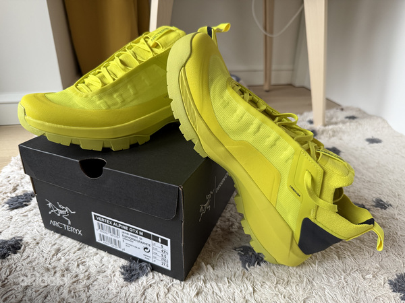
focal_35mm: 24
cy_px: 152
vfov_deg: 56.8
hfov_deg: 71.6
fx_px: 281
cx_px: 202
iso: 200
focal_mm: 6.76
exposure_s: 1/60
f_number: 1.78
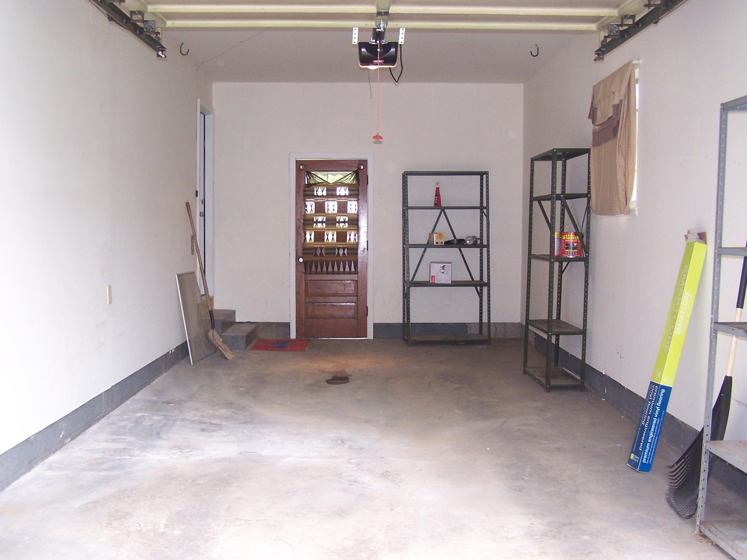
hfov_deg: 46.8
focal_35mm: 40
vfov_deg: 35.9
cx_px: 377
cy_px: 292
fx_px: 863
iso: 140
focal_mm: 6.3
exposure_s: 1/80
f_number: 2.8
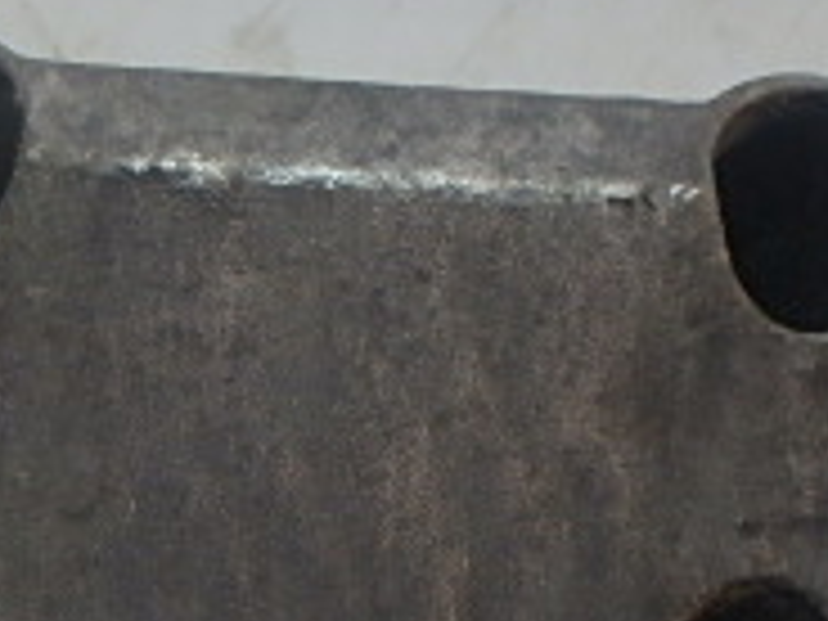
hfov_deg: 25.0
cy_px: 801
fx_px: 1746
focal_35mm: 73
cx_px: -58
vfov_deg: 18.8
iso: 200
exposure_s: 1/40
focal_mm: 3.7
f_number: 3.5
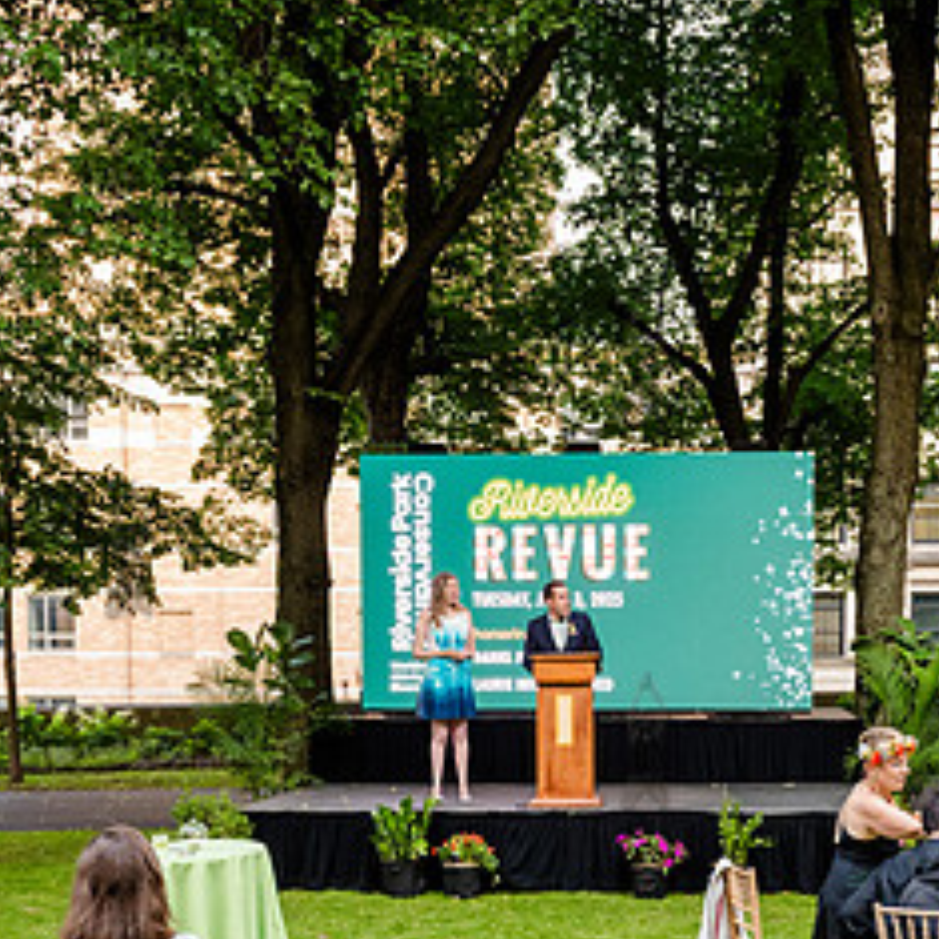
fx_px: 1565
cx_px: 643
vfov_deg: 32.5
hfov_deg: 33.0
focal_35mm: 51
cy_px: 741
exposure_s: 1/250
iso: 2000
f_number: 3.5
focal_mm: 24
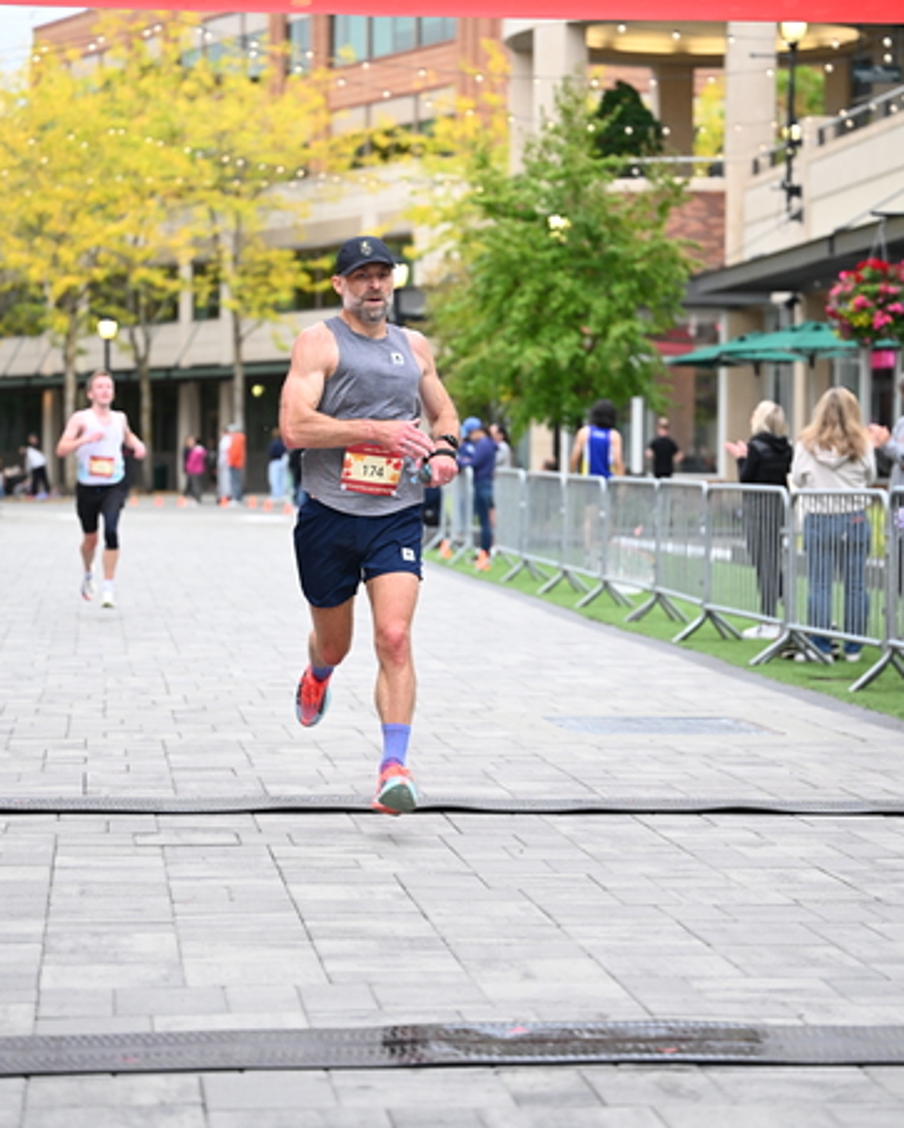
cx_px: 450
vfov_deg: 21.2
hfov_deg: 17.1
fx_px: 3007
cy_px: 498
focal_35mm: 90
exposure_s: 1/1250
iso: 1600
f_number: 2.8
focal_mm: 79
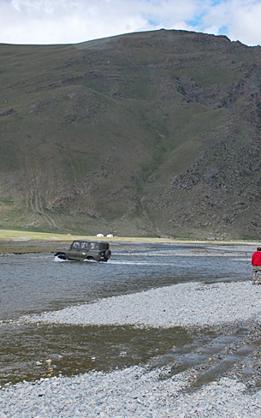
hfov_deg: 16.7
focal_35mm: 78
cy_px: 226
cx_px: 189
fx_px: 886
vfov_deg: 26.5
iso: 400
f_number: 5.6
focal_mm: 31
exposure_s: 1/1000
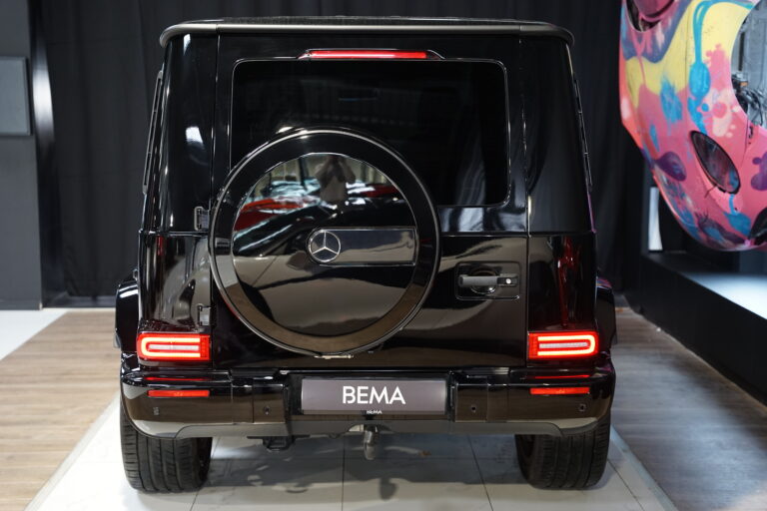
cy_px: 256
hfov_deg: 36.7
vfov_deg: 25.0
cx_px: 384
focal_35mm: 54
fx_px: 1155
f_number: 2.8
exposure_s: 1/80
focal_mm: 54.2
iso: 1250
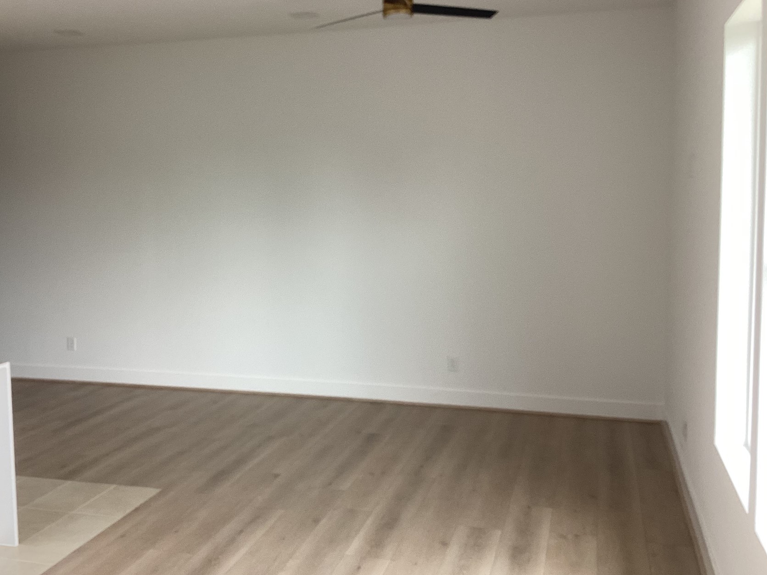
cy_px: 271
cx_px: 308
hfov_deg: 48.7
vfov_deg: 37.7
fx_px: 842
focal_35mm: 38
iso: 80
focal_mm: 3.3
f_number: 2.4
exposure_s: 1/120
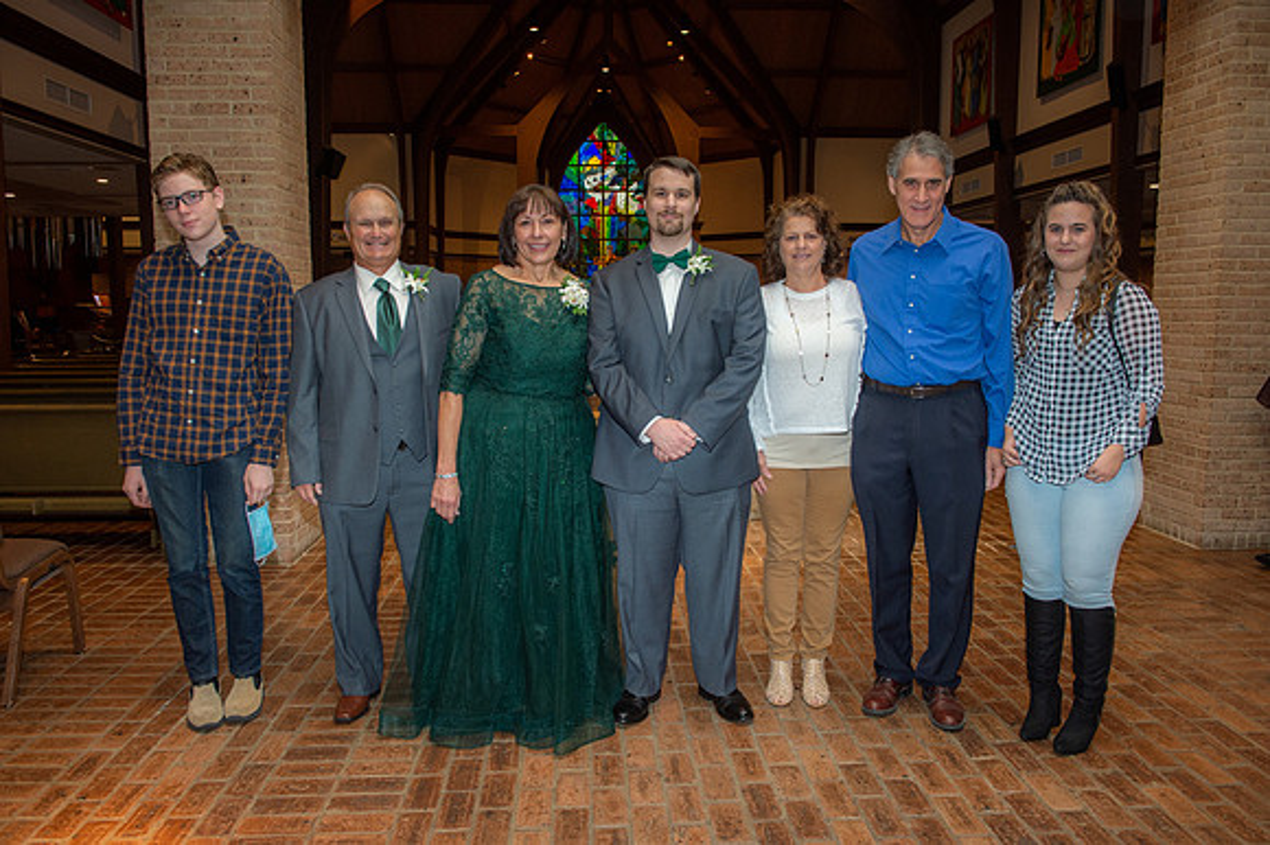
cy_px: 422
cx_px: 635
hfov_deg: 65.5
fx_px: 987
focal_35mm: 28
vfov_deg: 46.4
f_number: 5.6
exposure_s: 1/160
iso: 1250
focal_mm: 28
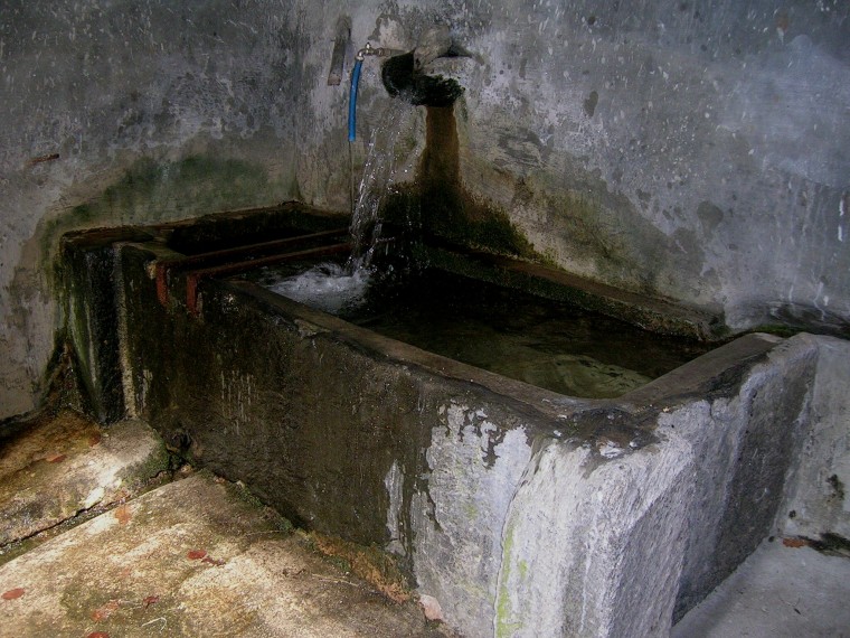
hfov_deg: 52.6
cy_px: 319
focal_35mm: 35
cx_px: 425
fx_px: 859
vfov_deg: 40.7
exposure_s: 1/60.1
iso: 143
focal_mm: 5.4
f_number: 2.8
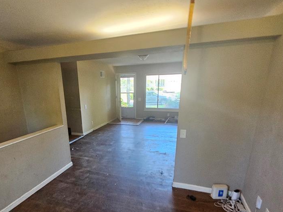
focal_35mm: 19
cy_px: 132
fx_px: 155
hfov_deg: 84.1
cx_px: 120
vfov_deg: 67.6
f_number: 2.2
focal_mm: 2.2
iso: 320
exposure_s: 1/40
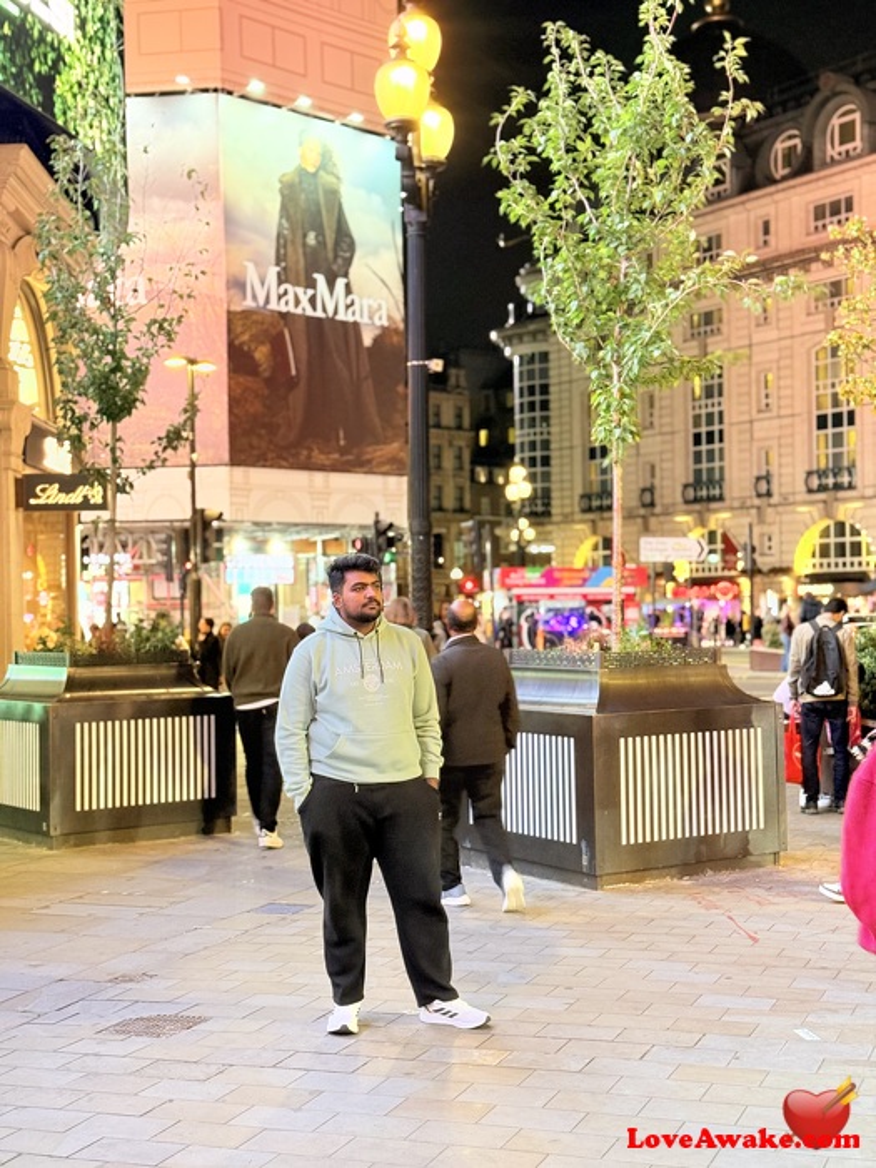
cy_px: 584
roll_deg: +0.2
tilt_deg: +0.3
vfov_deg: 39.7
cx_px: 438
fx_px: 1620
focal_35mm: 48
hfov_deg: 30.3
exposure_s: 1/33
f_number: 1.78
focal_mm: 6.76
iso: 250
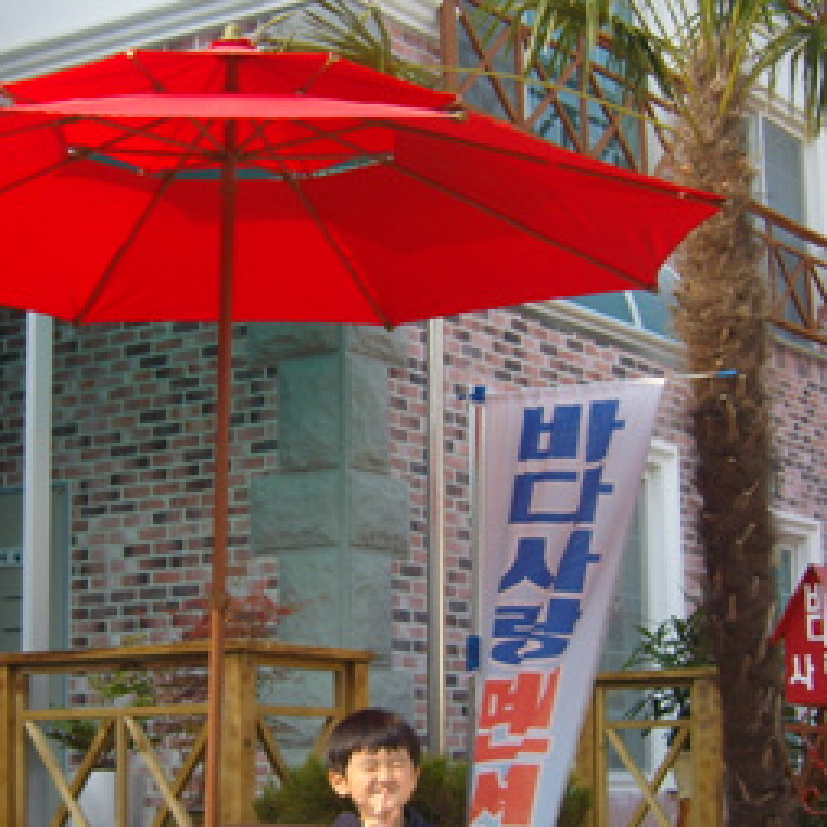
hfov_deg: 22.0
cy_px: 443
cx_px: 199
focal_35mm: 78
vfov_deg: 22.2
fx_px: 2108
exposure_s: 1/125
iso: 80
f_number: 7.1
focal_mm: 7.4
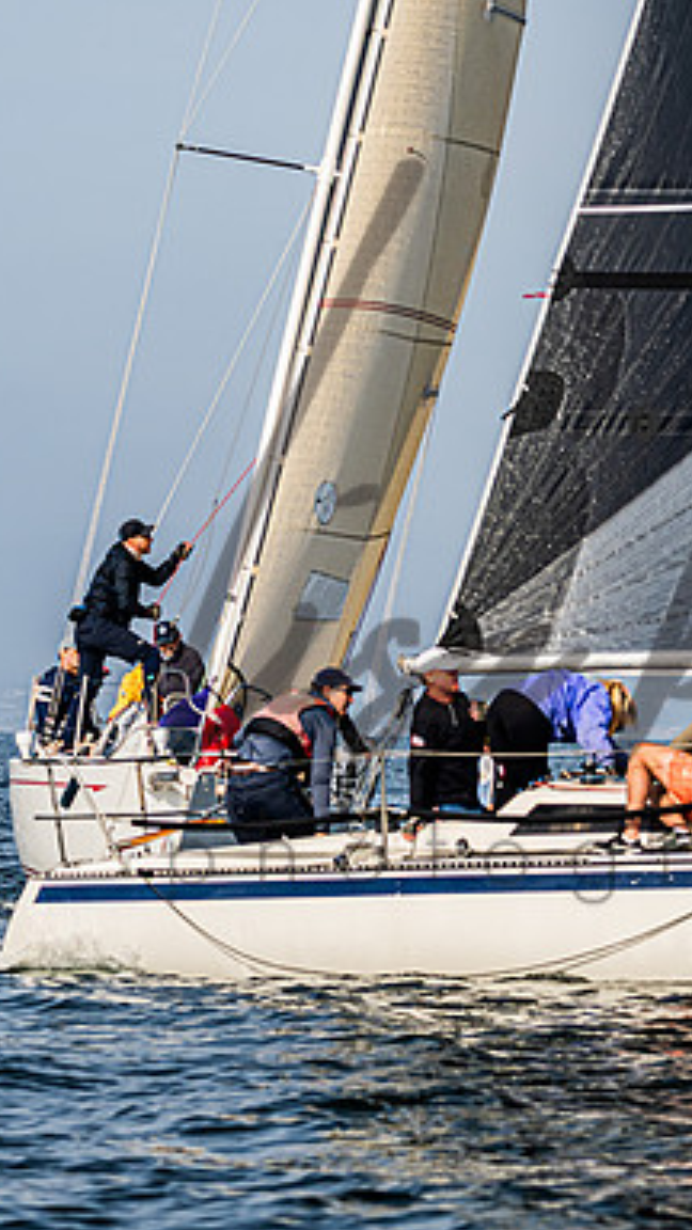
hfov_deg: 5.2
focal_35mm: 234
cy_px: 737
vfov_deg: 9.2
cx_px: 709
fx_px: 7633
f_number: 6.3
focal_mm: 120
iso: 320
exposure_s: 1/2500
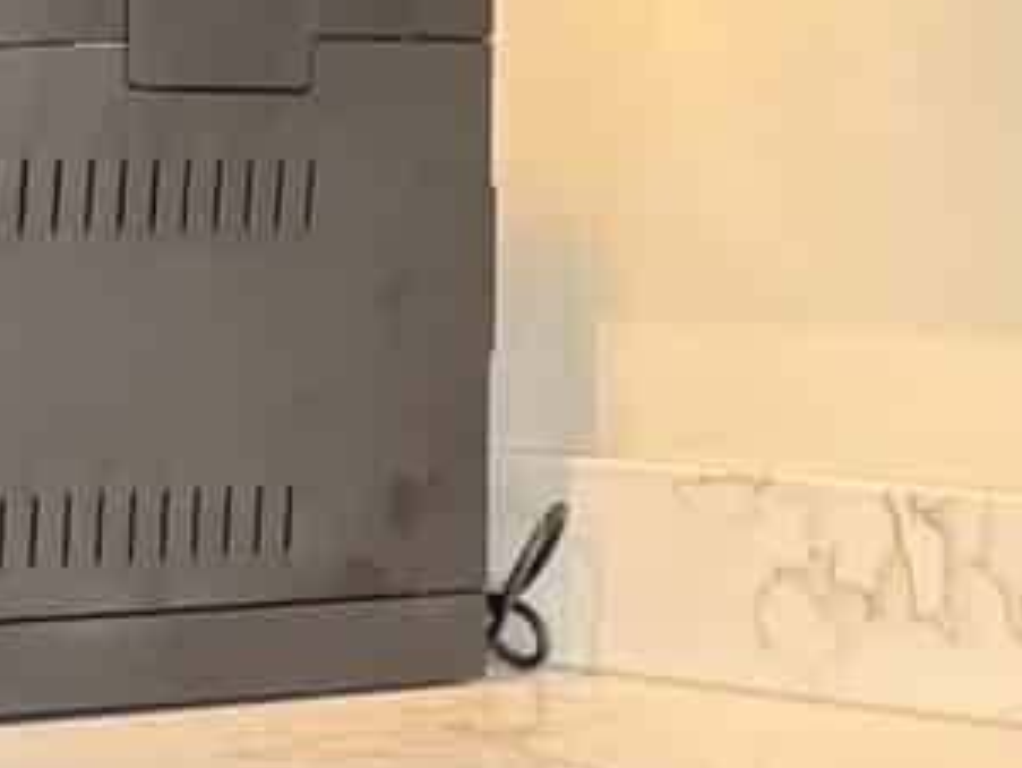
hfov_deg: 10.7
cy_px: 304
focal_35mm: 184
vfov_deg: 8.1
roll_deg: -0.6
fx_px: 5435
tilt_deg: -2.3
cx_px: 564
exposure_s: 1/100
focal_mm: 5.96
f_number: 1.6
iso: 125
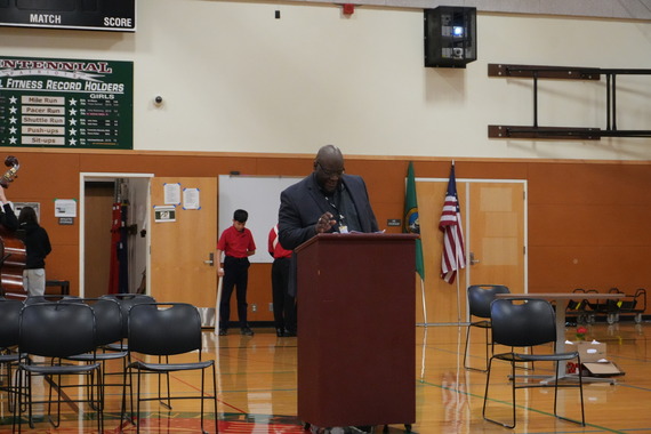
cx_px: 326
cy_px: 217
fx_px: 1356
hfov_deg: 27.0
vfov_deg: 18.2
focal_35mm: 75
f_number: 5.6
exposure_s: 1/160
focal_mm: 50
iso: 5000
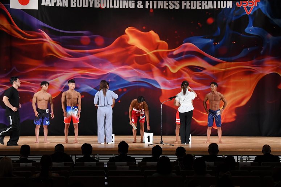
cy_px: 94
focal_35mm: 93
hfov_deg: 21.9
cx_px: 140
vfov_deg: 14.7
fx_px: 726
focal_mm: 62
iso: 3200
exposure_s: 1/400
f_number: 5.6
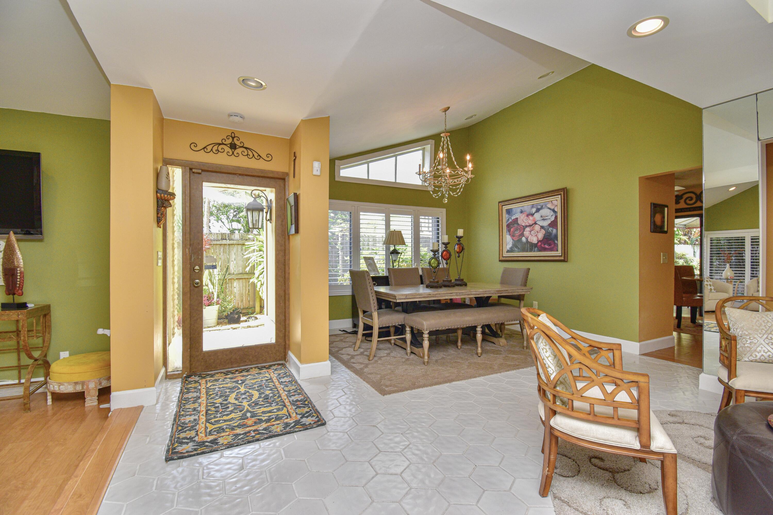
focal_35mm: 15
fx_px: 322
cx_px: 386
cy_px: 258
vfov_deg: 77.3
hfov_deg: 100.4
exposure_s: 1/60
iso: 400
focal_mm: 10
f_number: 8
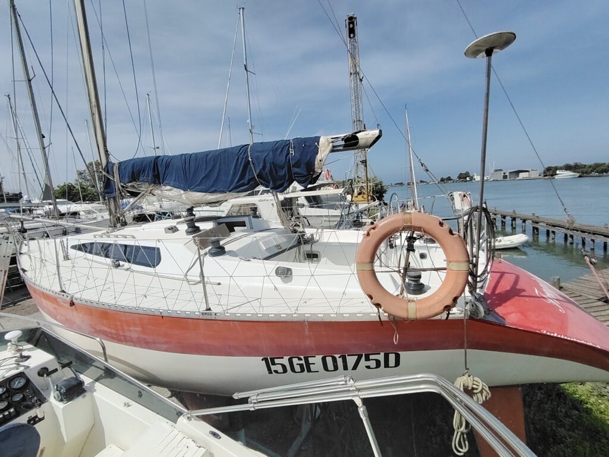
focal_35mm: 17
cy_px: 228
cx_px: 304
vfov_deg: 74.7
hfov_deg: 91.0
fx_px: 299
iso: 100
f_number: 2.2
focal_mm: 1.42
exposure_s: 1/5702
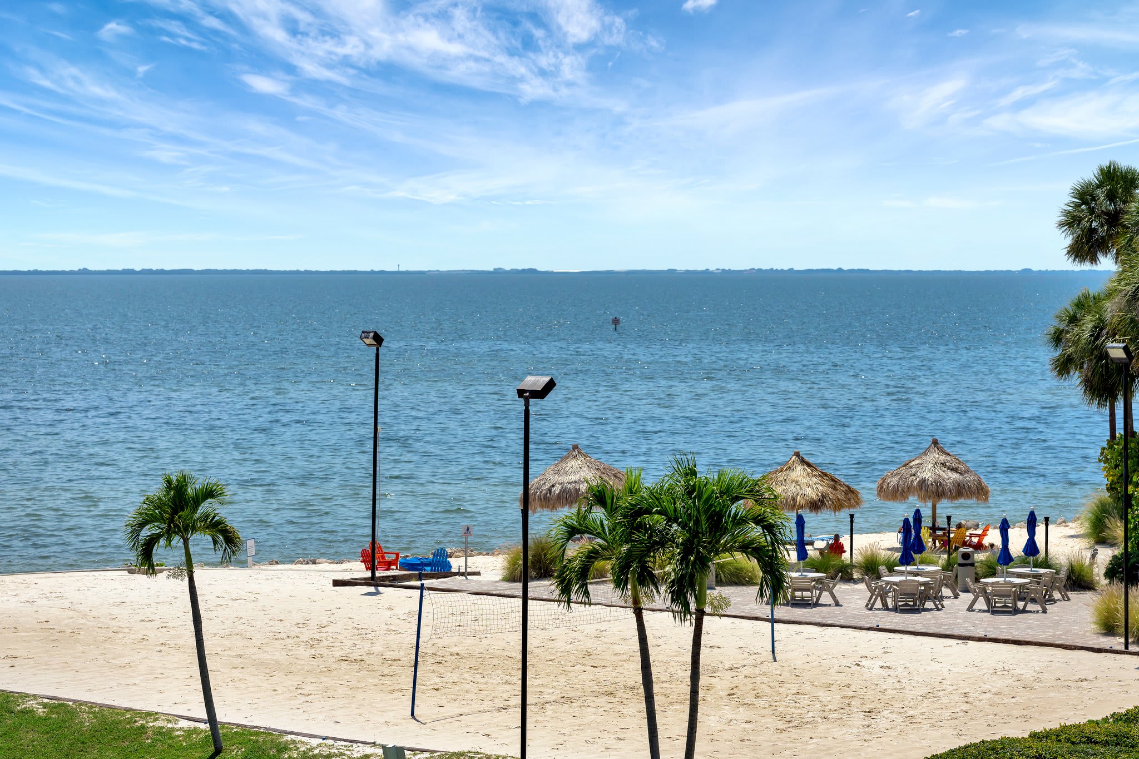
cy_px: 380
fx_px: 2689
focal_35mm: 85
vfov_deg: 16.1
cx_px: 570
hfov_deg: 23.9
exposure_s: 1/8000
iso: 200
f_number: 3.2
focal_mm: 85
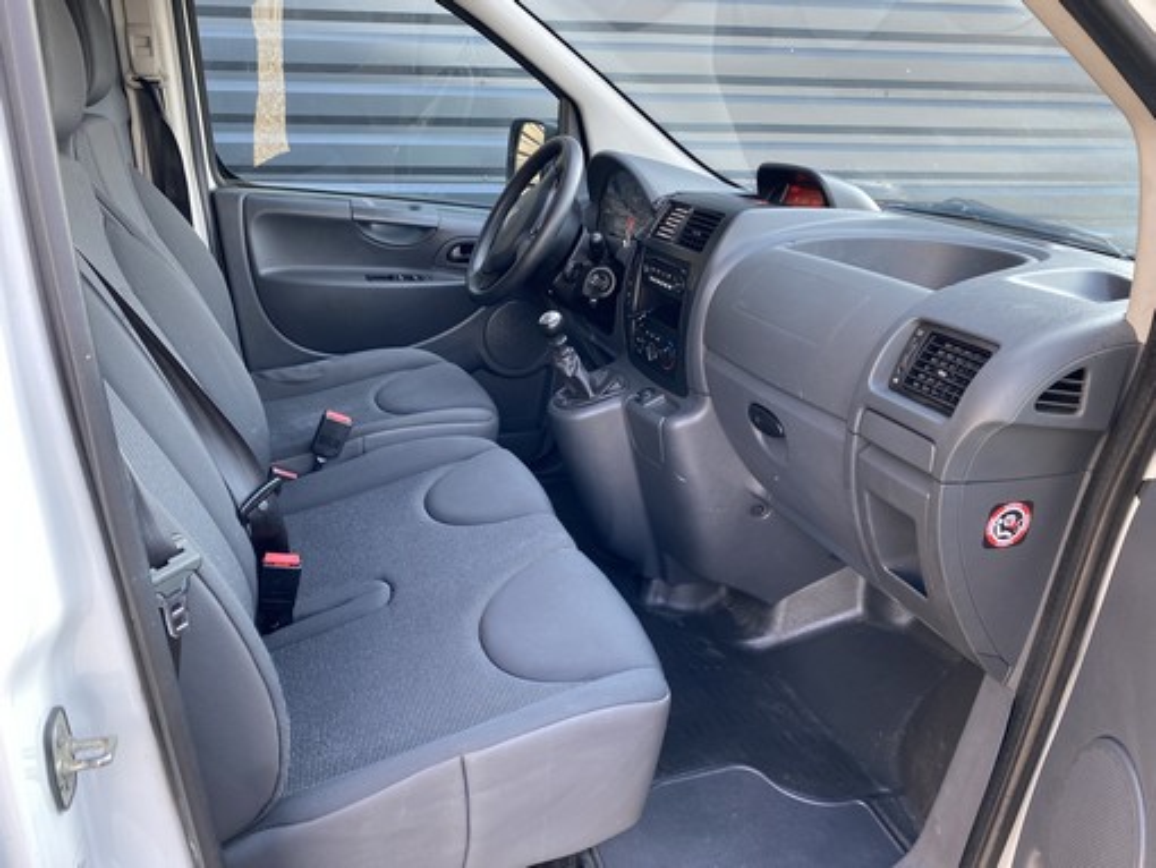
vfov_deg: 53.1
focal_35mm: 26
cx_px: 578
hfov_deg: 67.3
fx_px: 869
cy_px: 434
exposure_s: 1/122
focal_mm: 4.25
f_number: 1.8
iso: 80
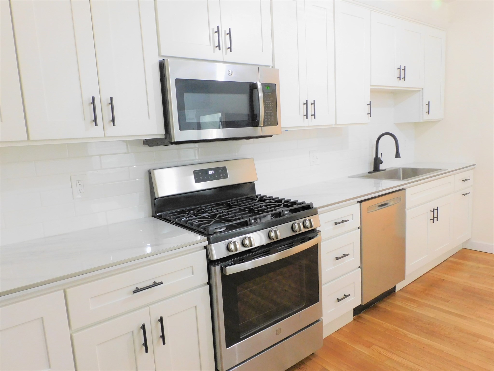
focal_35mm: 24
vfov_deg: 56.8
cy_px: 186
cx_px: 247
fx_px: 343
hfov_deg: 71.6
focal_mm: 4.3
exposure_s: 1/15
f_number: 3.3
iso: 400
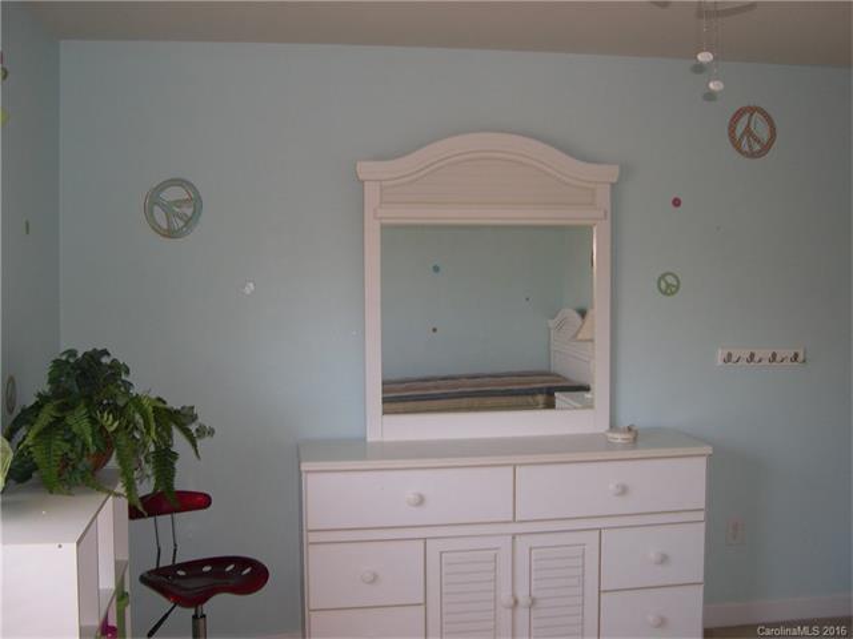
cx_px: 426
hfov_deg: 49.0
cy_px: 320
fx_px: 936
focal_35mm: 38
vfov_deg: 37.7
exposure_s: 1/30
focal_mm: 8
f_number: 2.8
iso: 100
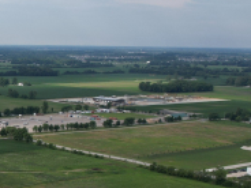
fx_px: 624
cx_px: -63
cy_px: 172
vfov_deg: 16.9
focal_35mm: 86
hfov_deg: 21.0
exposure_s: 1/1600
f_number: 2.8
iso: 100
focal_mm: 8.38
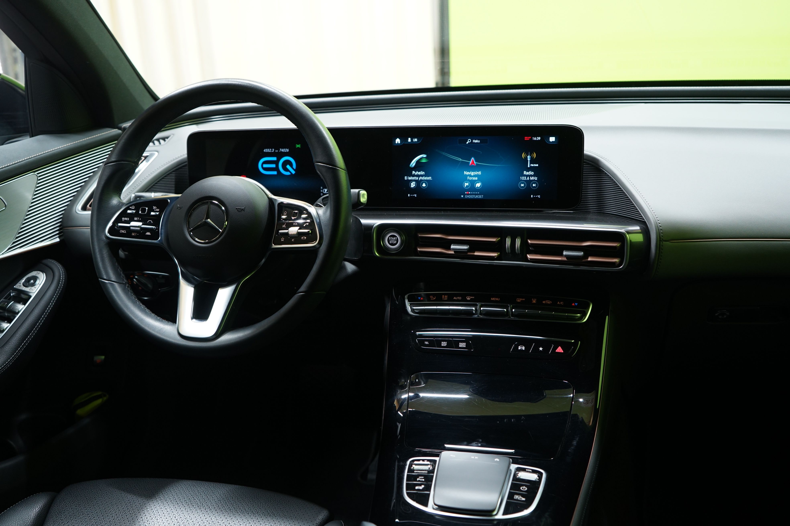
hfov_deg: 58.7
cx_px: 395
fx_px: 702
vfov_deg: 41.1
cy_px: 263
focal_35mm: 32
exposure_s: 1/20
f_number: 4.5
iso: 800
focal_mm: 32
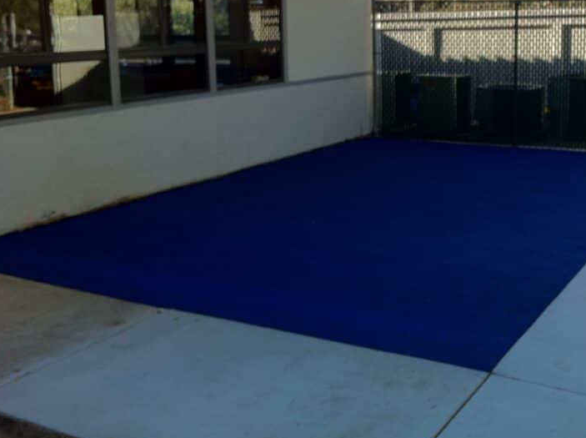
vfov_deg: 28.3
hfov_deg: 37.1
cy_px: 142
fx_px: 862
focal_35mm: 51
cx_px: 397
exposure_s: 1/120
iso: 125
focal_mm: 3.85
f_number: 2.8
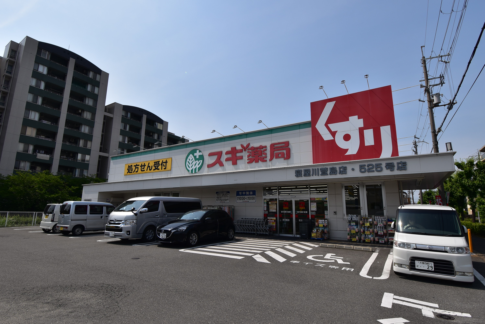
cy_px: 162
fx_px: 263
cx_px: 242
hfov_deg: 85.4
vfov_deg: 63.3
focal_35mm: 20
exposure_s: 1/500
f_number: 11
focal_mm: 13
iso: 220
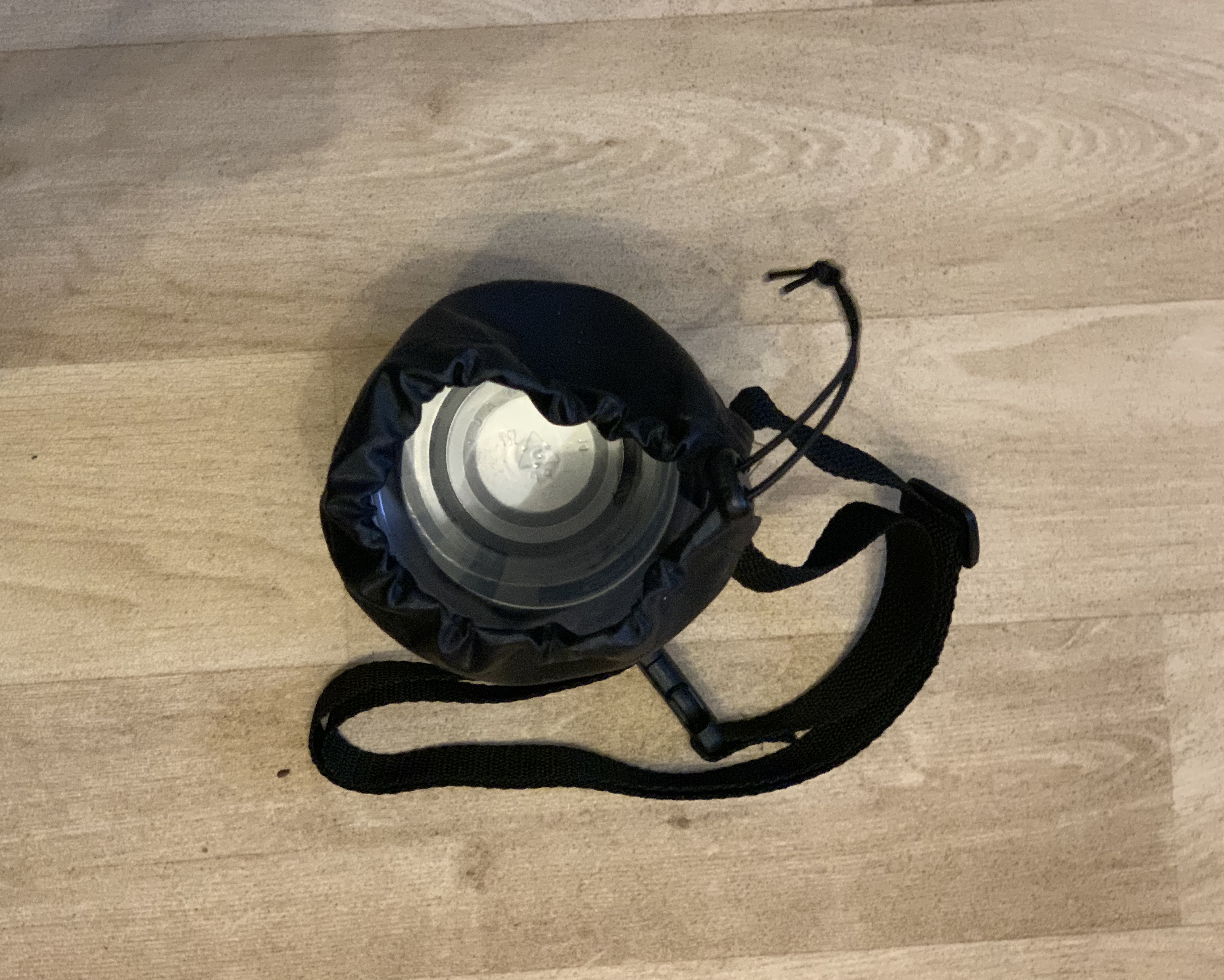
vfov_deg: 27.6
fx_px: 1992
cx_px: 572
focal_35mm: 55
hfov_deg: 34.1
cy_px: 491
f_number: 2.4
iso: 640
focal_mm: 6
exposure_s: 1/25
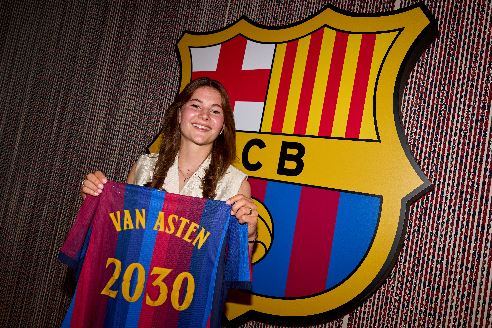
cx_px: 246
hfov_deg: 71.5
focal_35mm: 25
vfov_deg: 51.3
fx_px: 342
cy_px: 164
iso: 400
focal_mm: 25
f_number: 4
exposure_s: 1/250
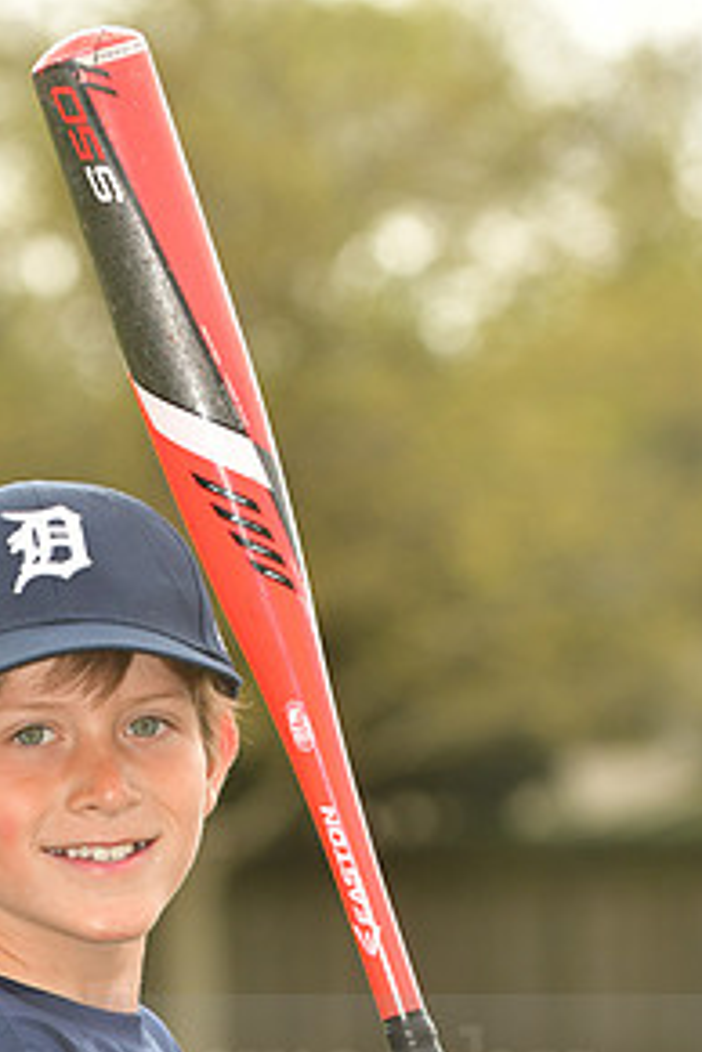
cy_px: 1045
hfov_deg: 3.5
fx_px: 11377
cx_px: 118
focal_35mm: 389
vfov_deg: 5.3
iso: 200
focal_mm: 130
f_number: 5
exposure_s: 1/500
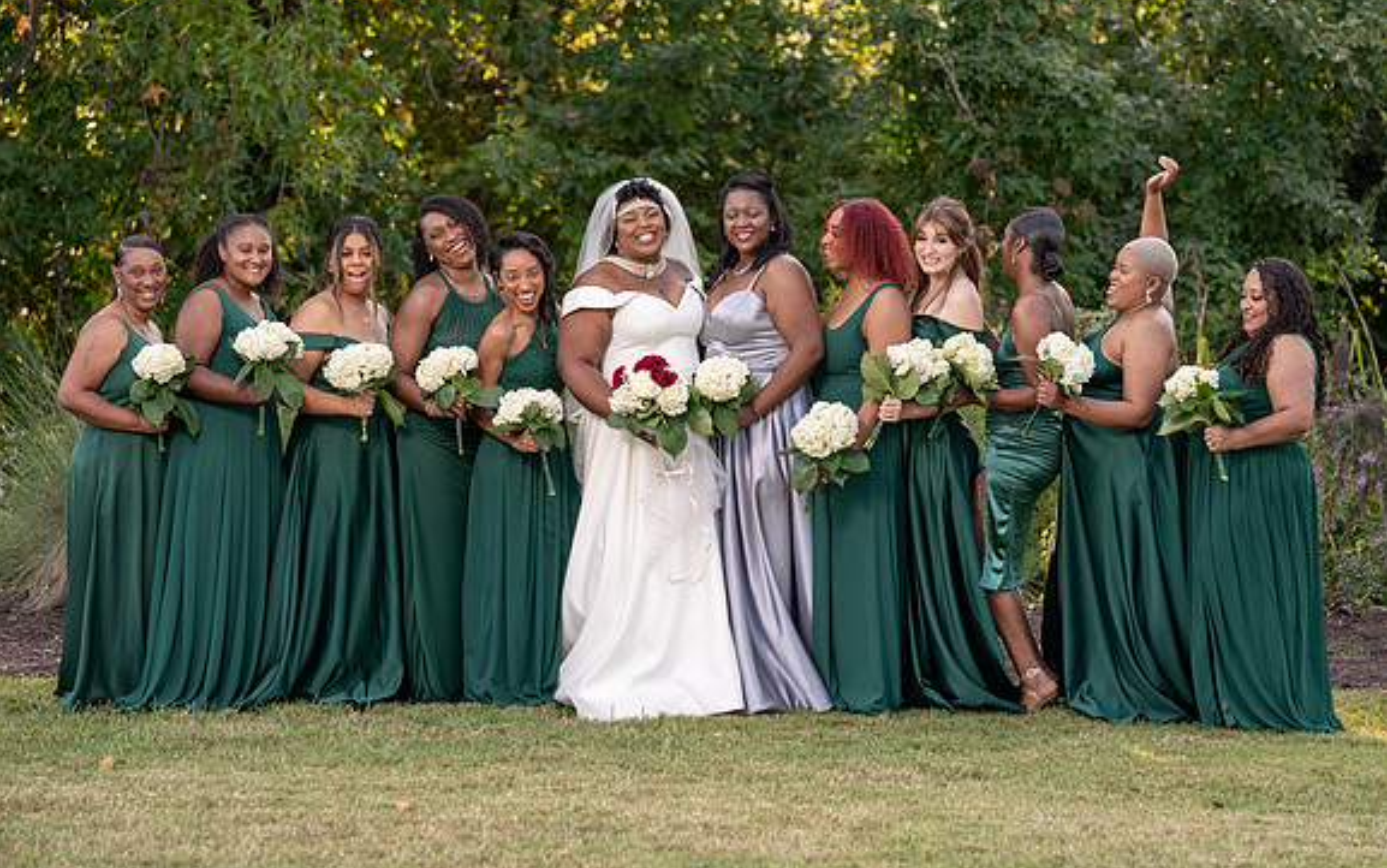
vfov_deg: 9.0
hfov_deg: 14.4
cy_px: 432
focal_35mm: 145
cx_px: 690
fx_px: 5483
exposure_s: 1/200
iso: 160
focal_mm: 140
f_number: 4
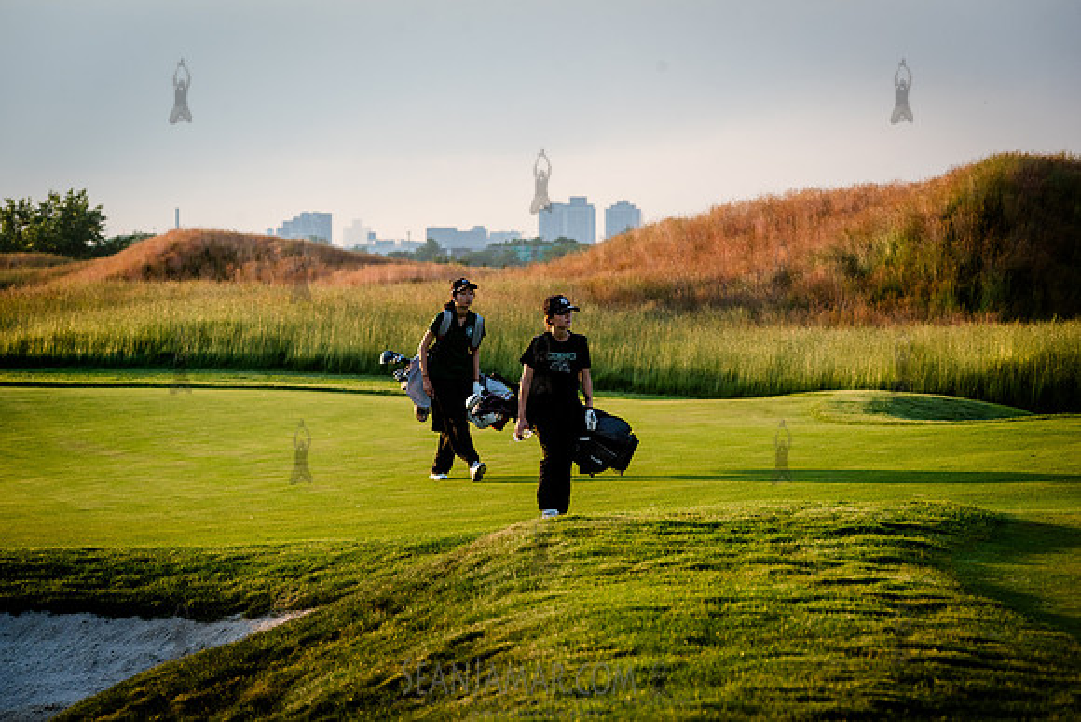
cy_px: 361
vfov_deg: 9.5
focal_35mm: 145
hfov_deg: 14.2
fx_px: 4355
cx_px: 540
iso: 400
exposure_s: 1/320
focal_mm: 145
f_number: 7.1
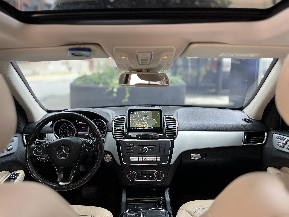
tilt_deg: -9.4
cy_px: 108
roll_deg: -0.4
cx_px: 144
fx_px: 217
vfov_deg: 53.1
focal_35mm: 26
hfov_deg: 67.3
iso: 64
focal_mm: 5.1
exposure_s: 1/121
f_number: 1.6
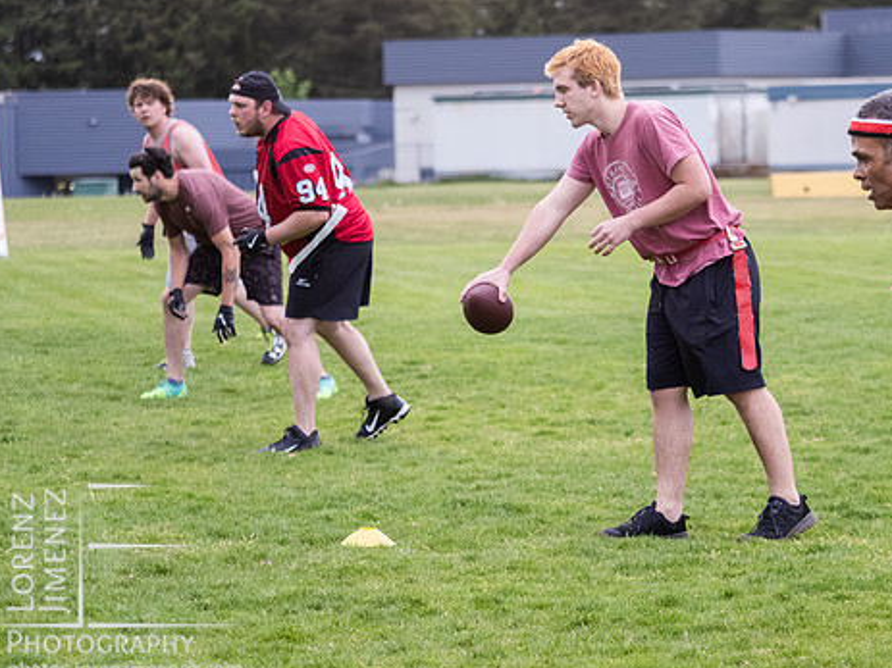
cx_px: 539
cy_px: 274
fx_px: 4328
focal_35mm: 168
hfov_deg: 11.8
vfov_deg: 8.8
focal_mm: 67
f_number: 2.8
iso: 1600
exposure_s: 1/1250
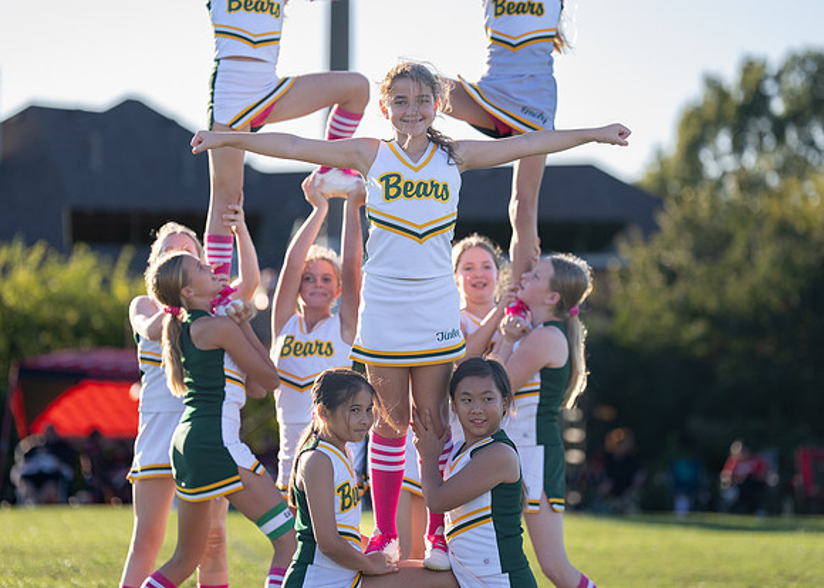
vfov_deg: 8.2
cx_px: 410
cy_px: 266
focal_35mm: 176
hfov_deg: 11.4
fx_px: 4115
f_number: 2.8
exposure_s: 1/2500
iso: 500
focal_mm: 150
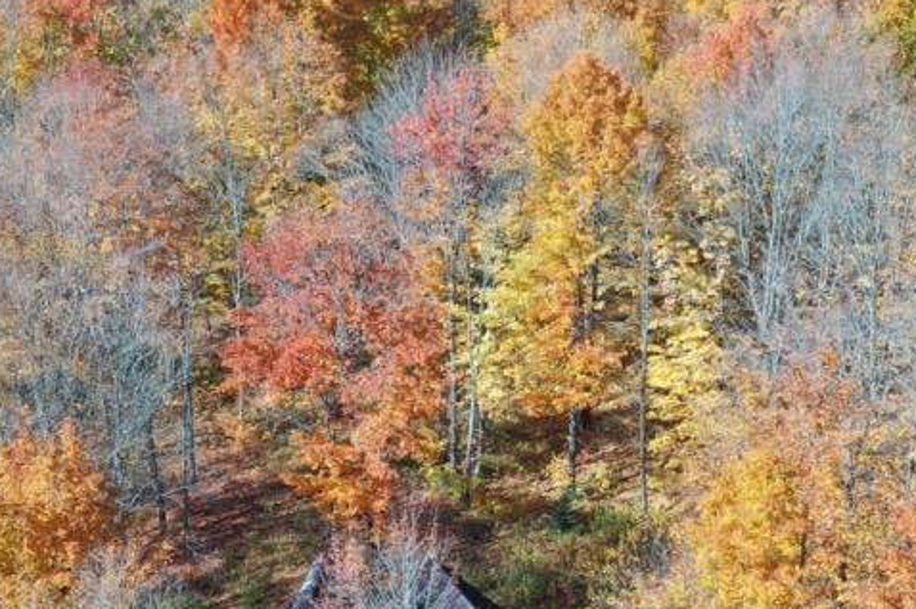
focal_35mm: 75
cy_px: 614
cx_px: 299
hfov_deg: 26.8
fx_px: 1907
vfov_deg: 17.7
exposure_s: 1/240
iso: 100
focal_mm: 10.26
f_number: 5
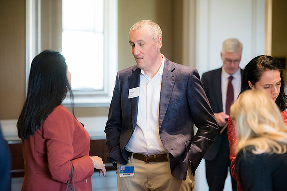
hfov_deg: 16.8
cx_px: 144
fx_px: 973
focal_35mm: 122
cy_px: 96
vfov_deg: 11.2
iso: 4000
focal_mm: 122
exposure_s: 1/125
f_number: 2.8
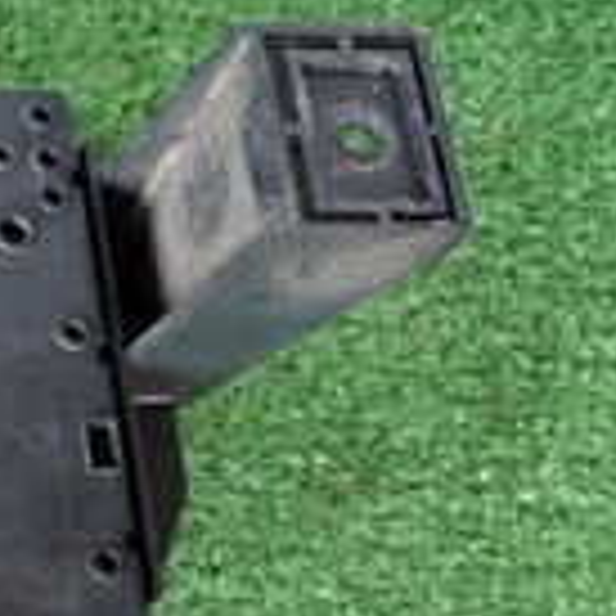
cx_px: -544
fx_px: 1953
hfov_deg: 15.1
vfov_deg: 17.8
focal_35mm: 97
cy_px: 499
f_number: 2
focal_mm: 4.5
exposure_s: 1/60
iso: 200
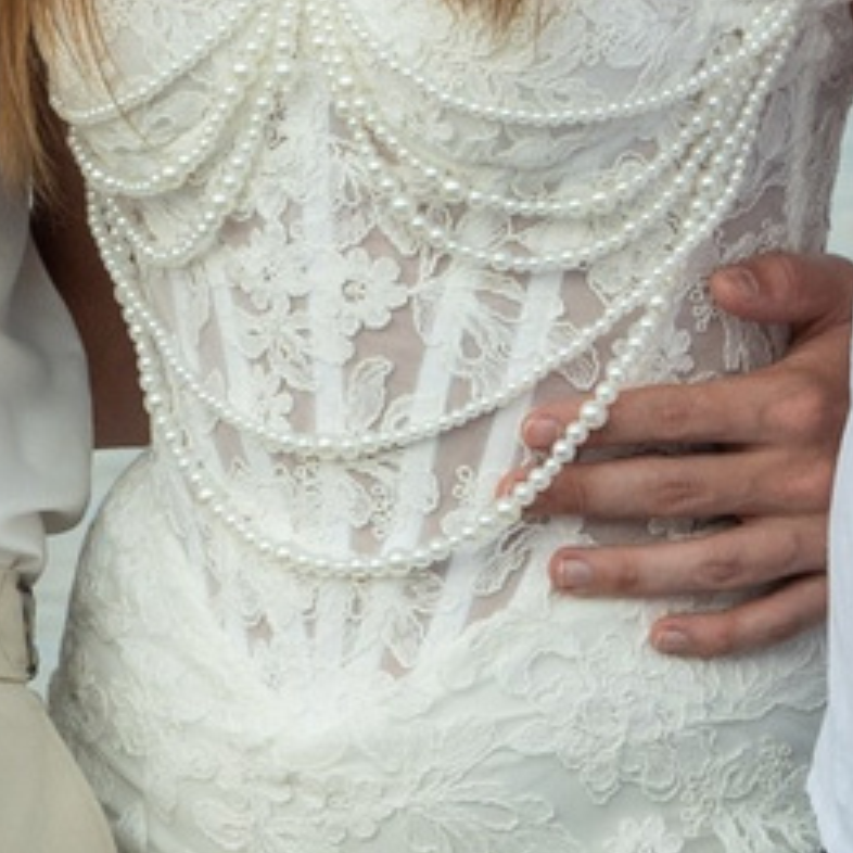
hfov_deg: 3.8
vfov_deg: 3.8
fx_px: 12741
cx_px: 316
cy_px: -252
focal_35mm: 457
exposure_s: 1/250
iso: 400
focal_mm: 55
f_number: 8
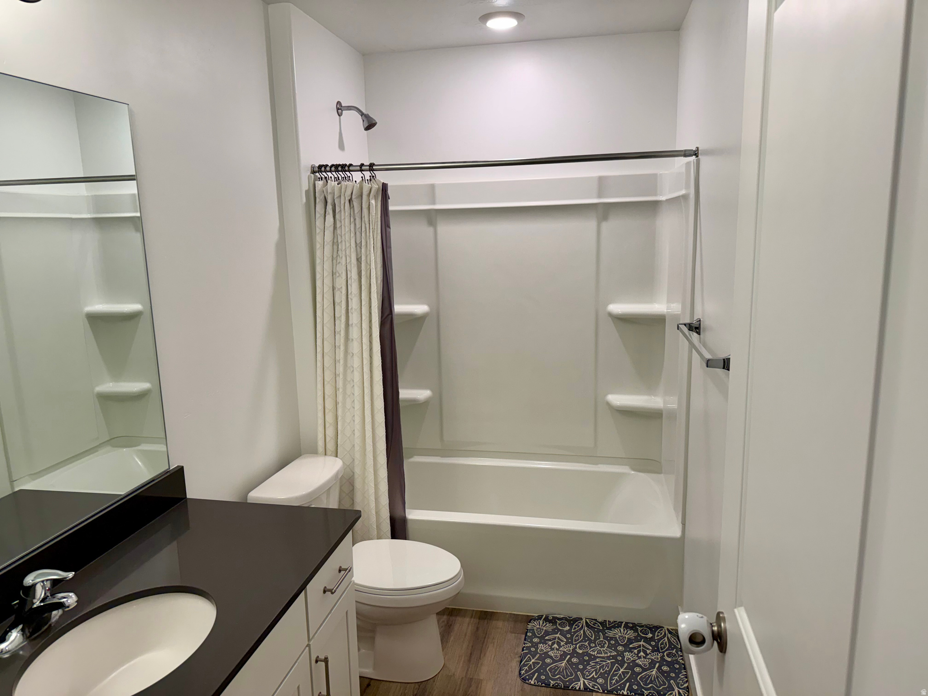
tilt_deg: -9.9
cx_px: 464
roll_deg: +1.8
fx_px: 643
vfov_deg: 56.8
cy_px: 348
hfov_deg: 71.6
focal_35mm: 24
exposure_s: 1/120
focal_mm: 6.76
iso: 100
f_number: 1.78
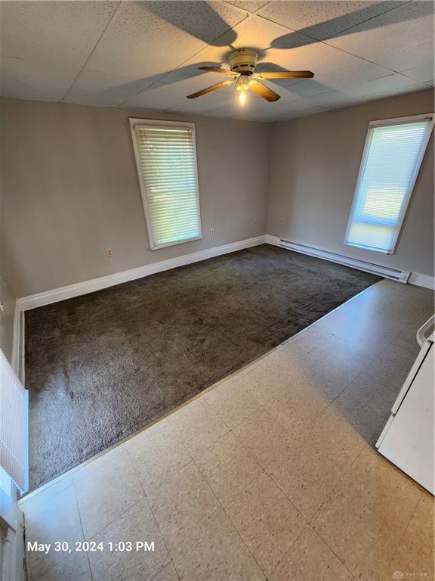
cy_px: 290
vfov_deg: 106.2
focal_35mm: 13
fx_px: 218
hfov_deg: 89.9
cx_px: 218
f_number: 2.2
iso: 320
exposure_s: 1/60
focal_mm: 2.2
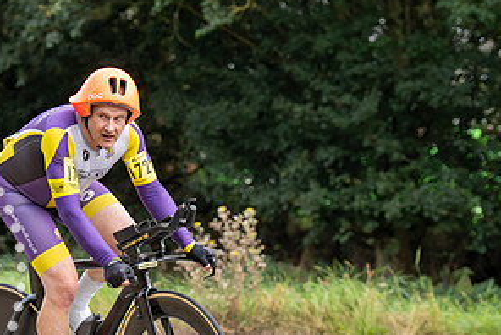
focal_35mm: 235
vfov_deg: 5.9
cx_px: 130
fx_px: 3274
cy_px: 184
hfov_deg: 8.7
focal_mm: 120
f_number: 4
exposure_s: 1/1000
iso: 640
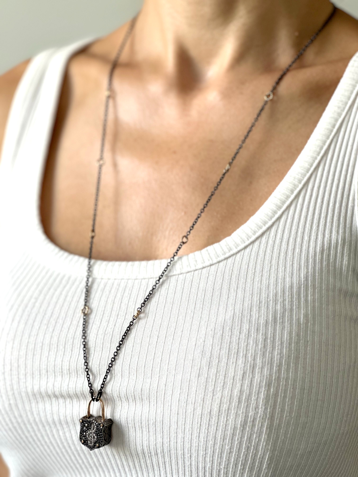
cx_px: 179
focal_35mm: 77
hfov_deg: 19.1
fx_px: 1062
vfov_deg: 25.3
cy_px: 238
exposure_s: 1/121
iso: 64
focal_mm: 9
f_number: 2.8
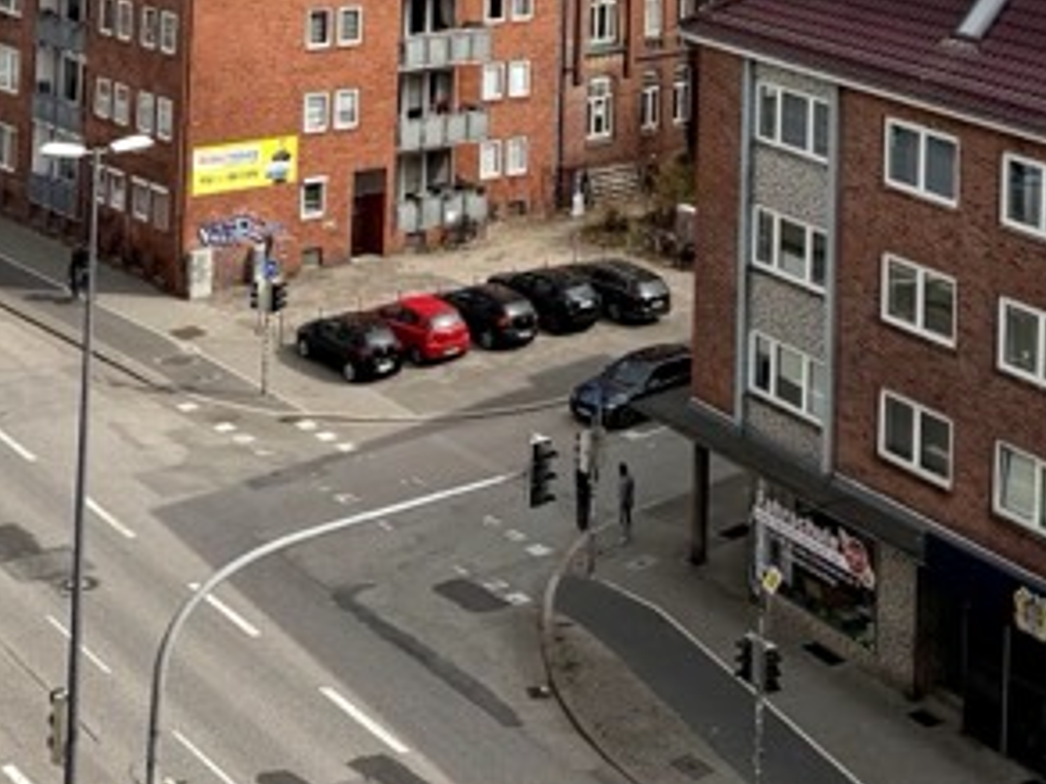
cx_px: 462
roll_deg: -1.5
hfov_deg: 26.3
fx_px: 2236
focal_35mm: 74
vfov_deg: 18.0
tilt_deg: -0.3
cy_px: -360
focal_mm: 6.76
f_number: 1.78
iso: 80
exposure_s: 1/7353
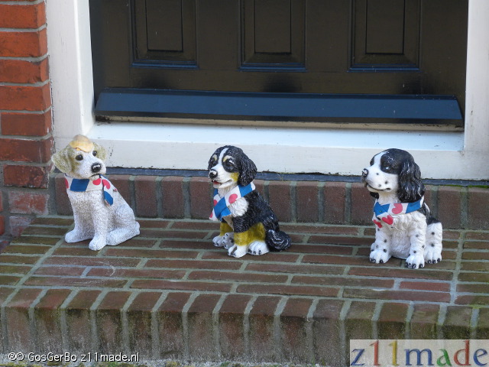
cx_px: 244
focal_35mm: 117
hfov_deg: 16.8
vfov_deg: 12.7
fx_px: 1653
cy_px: 184
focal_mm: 20.8
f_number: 4
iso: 116
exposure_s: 1/81
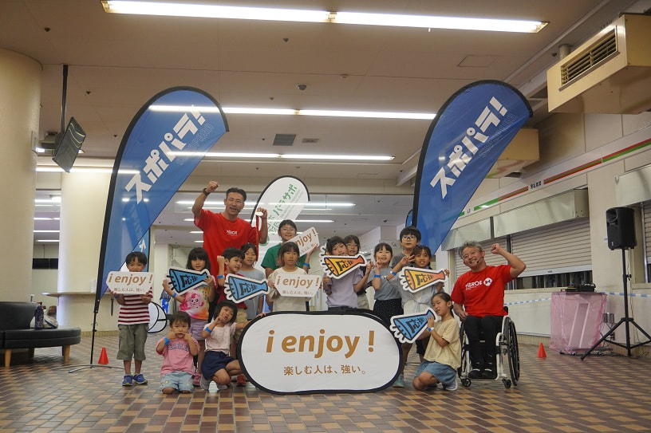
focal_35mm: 39
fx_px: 705
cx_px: 326
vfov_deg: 34.2
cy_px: 216
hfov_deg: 49.6
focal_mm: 26
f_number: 4.5
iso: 1000
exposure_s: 1/160
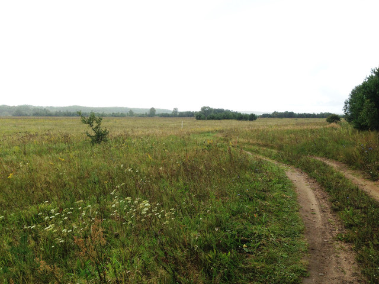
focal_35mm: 33
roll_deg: -0.4
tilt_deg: -4.9
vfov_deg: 42.9
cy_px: 142
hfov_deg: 55.4
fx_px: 361
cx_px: 190
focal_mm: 4.12
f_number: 2.4
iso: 50
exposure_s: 1/678
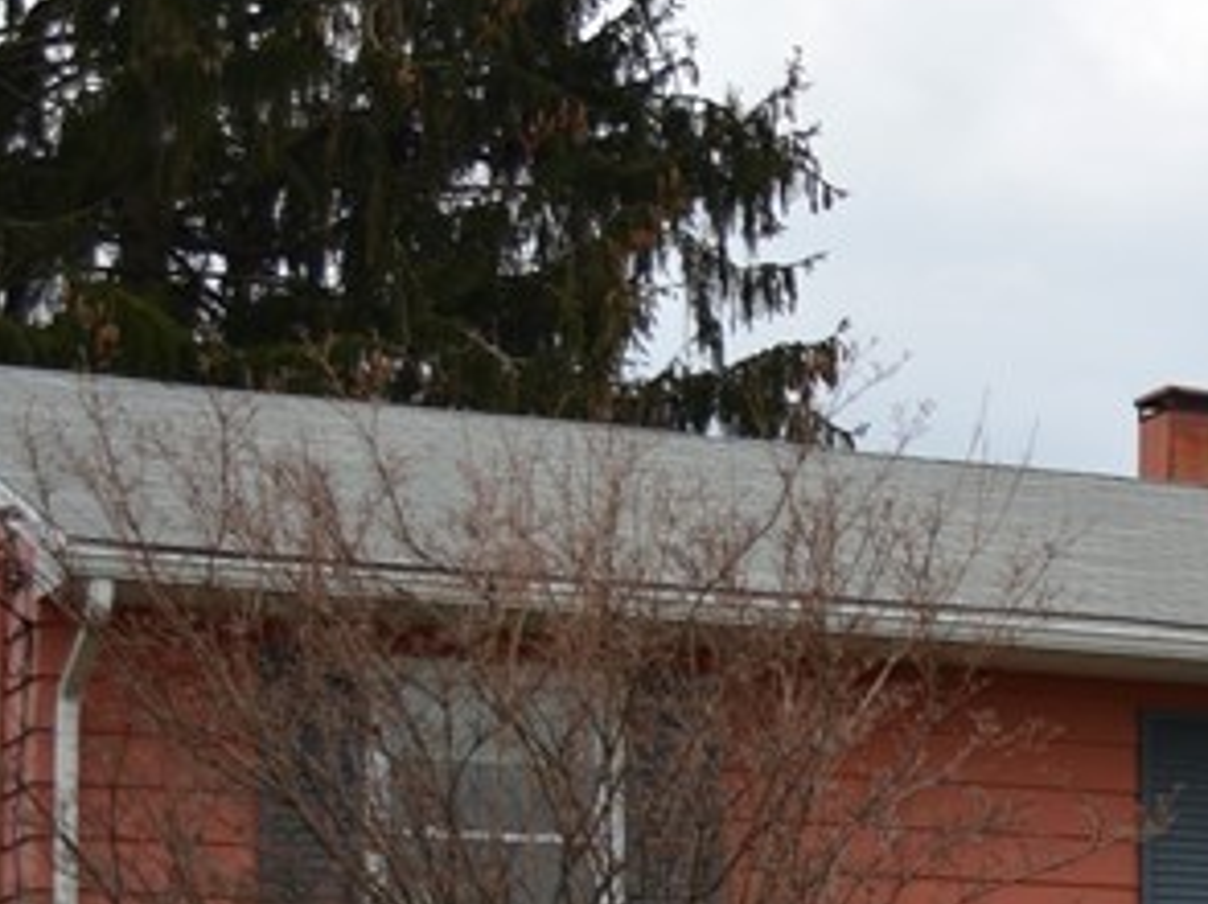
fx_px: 4463
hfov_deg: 14.4
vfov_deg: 11.3
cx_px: 1833
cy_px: 1093
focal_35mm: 128
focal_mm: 24
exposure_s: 1/200
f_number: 4.5
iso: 100
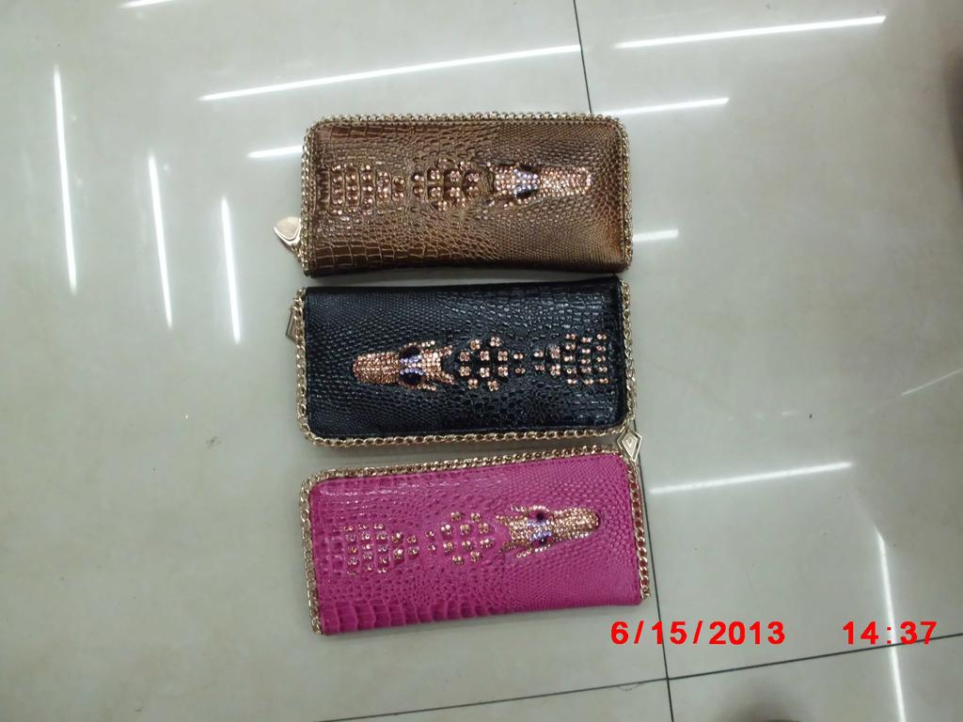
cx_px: 482
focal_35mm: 36
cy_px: 361
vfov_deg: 39.7
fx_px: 1002
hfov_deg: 51.4
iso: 400
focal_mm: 6.3
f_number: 2.9
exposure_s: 1/50
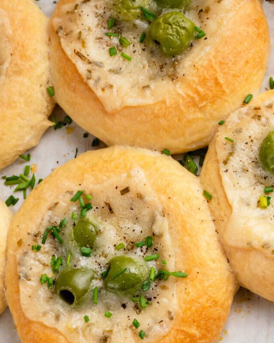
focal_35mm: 128
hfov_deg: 12.0
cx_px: 230
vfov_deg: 15.0
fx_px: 1298
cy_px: 170
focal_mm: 90
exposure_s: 1/200
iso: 100
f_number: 16
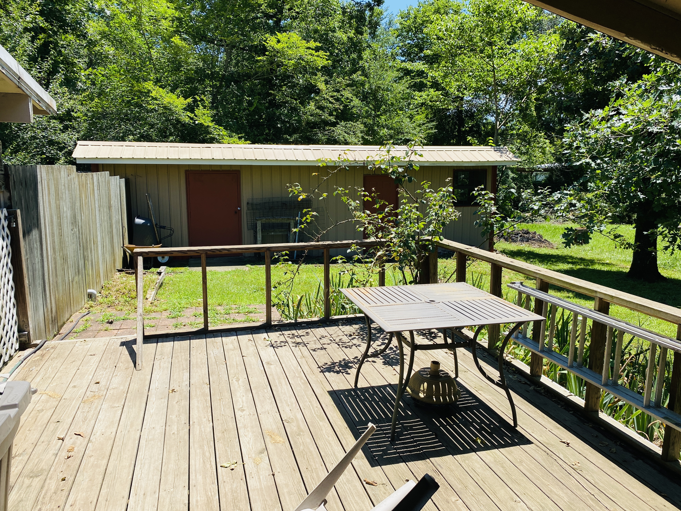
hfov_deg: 65.3
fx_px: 531
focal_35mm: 27
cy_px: 251
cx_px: 336
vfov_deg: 51.3
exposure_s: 1/1866
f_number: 1.8
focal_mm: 4.25
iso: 32
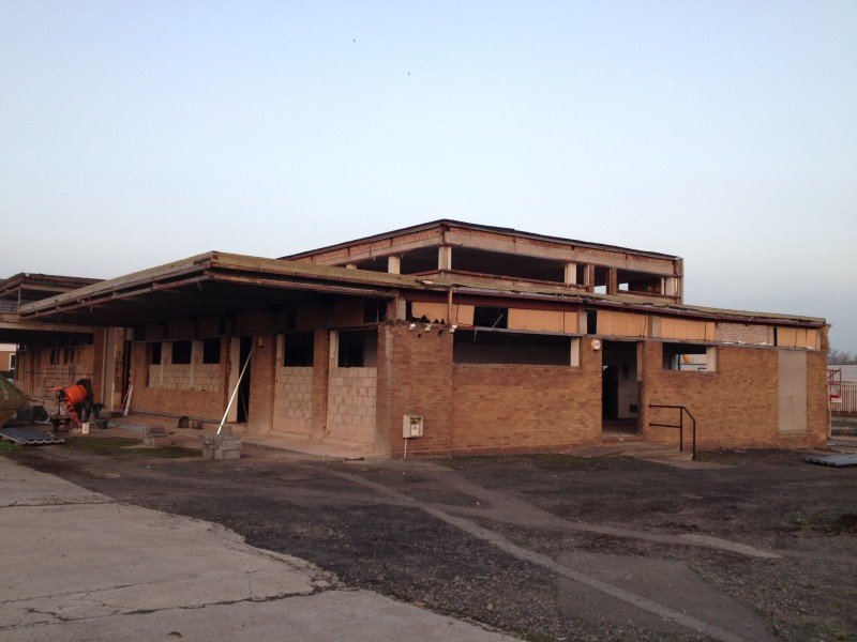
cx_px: 428
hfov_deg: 52.6
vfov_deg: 40.7
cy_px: 321
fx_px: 867
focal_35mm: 35
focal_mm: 4.28
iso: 50
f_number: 2.4
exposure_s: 1/120
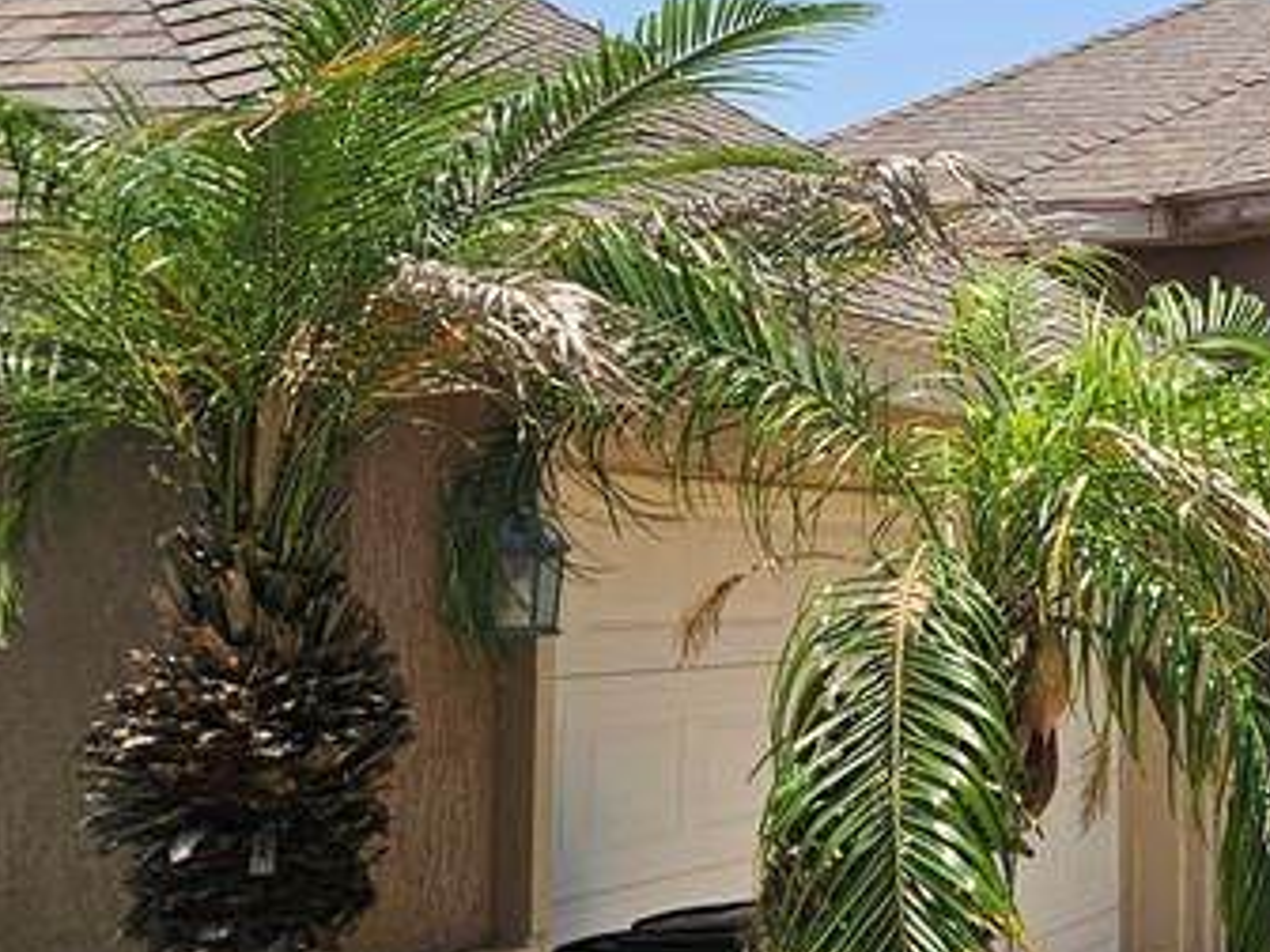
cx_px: 1750
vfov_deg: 21.0
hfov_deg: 23.7
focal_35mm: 70
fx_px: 2568
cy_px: 366
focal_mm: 5.4
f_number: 1.8
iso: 25
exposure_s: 1/2760
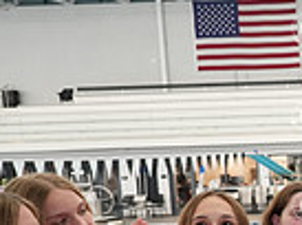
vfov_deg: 14.6
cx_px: 611
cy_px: 250
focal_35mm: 98
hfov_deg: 15.7
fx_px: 853
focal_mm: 24
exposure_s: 1/200
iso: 1600
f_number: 4
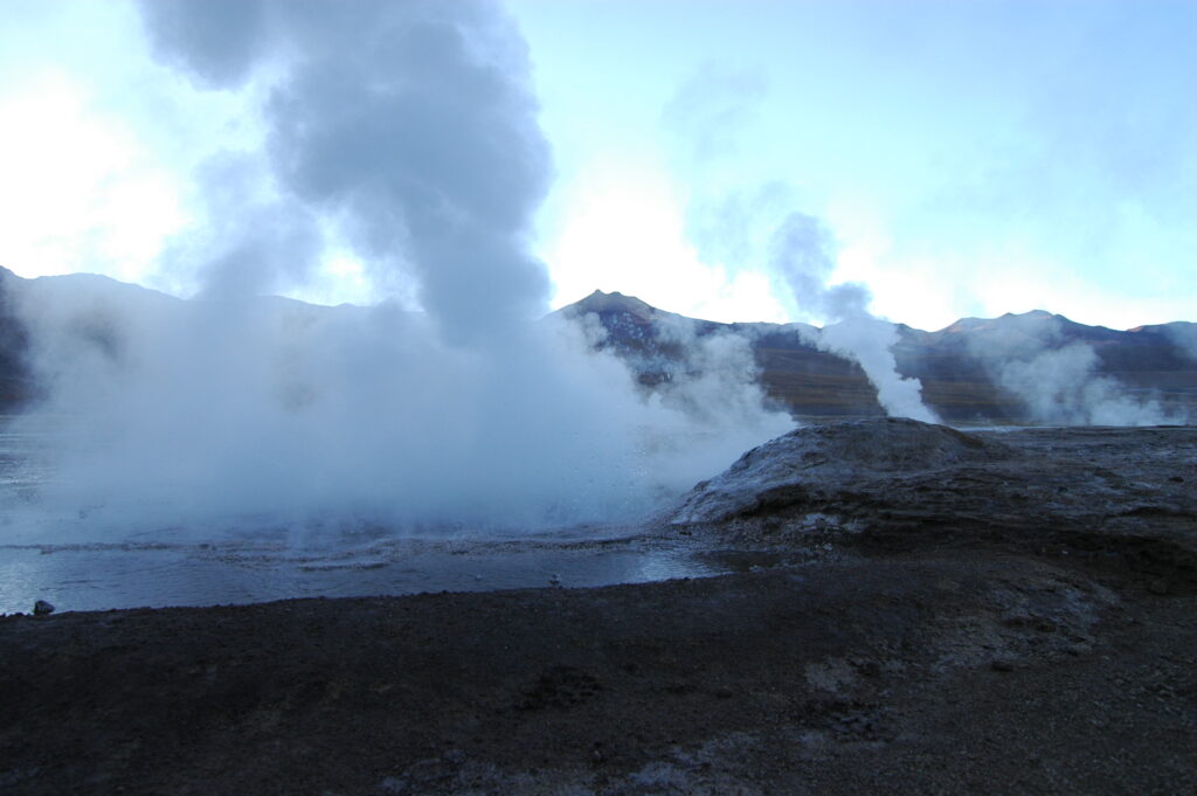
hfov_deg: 73.8
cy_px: 398
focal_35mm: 24
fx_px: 797
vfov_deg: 53.1
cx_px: 598
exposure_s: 1/125
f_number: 4.5
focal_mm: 16
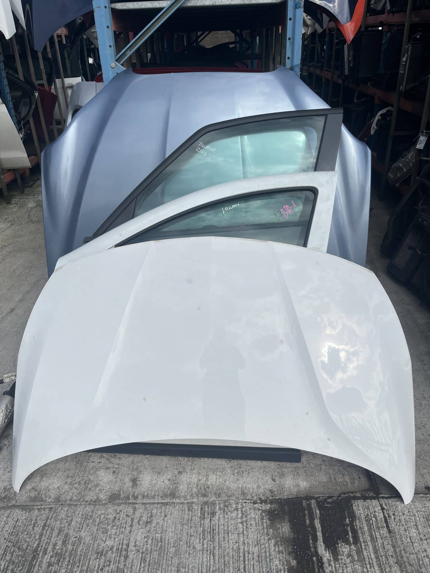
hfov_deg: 53.1
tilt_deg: -30.2
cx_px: 215
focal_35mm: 26
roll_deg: +2.8
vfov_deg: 67.3
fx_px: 431
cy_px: 286
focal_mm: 5.1
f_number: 1.6
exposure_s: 1/4149
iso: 50
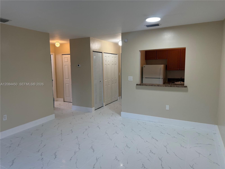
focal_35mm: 24
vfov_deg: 56.8
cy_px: 84
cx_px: 112
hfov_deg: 71.6
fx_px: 156
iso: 200
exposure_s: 1/176
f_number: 1.78
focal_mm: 6.76
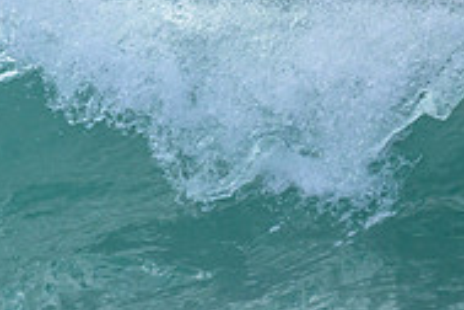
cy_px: 326
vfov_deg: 0.4
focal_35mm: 3376
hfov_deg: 0.6
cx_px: -294
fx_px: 43509
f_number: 6.3
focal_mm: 800
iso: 450
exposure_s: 1/2000
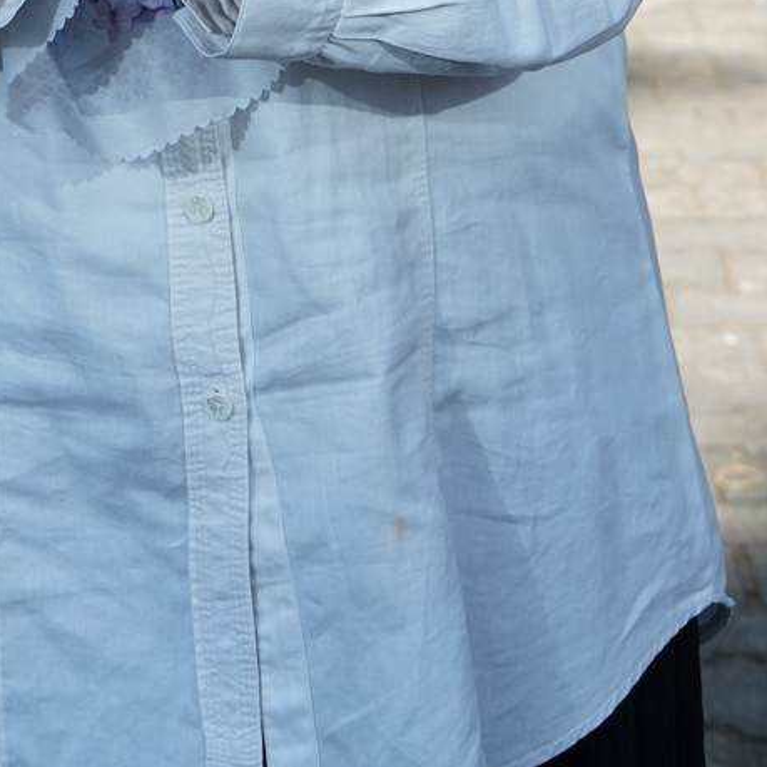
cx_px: 107
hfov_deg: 12.5
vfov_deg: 12.0
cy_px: -359
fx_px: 3484
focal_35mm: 139
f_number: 7.1
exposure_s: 1/160
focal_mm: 50
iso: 125
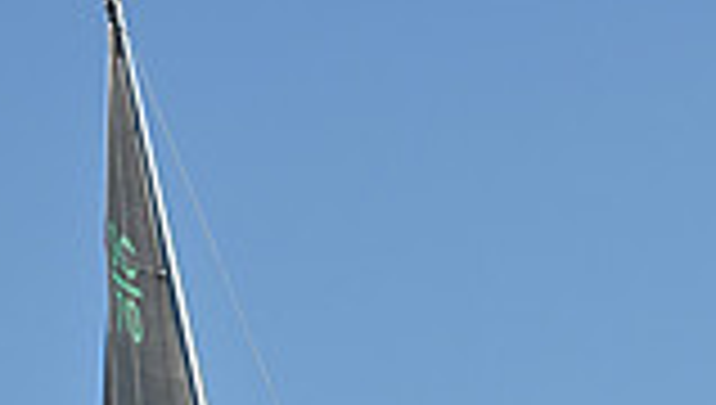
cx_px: 403
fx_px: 6161
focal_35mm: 324
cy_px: 1292
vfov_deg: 3.7
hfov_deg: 6.7
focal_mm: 85
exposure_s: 1/1000
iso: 320
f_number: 9
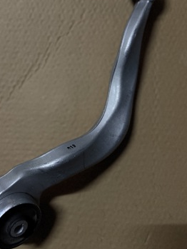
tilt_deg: -81.1
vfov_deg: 55.0
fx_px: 238
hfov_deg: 42.8
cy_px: 101
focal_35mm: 33
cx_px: 77
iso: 800
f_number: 1.78
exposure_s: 1/58
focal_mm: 6.76
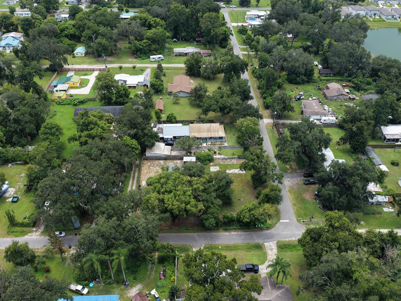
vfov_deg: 45.4
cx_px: 202
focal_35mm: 31
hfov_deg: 58.3
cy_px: 153
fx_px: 359
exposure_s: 1/500
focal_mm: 14.45
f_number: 2.8
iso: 160
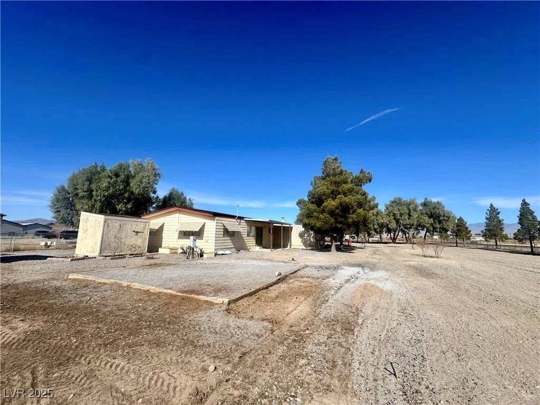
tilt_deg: +9.9
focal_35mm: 14
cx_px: 270
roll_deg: -0.9
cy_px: 202
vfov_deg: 85.7
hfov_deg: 102.1
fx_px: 218
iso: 40
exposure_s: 1/3040
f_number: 2.2
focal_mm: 2.22
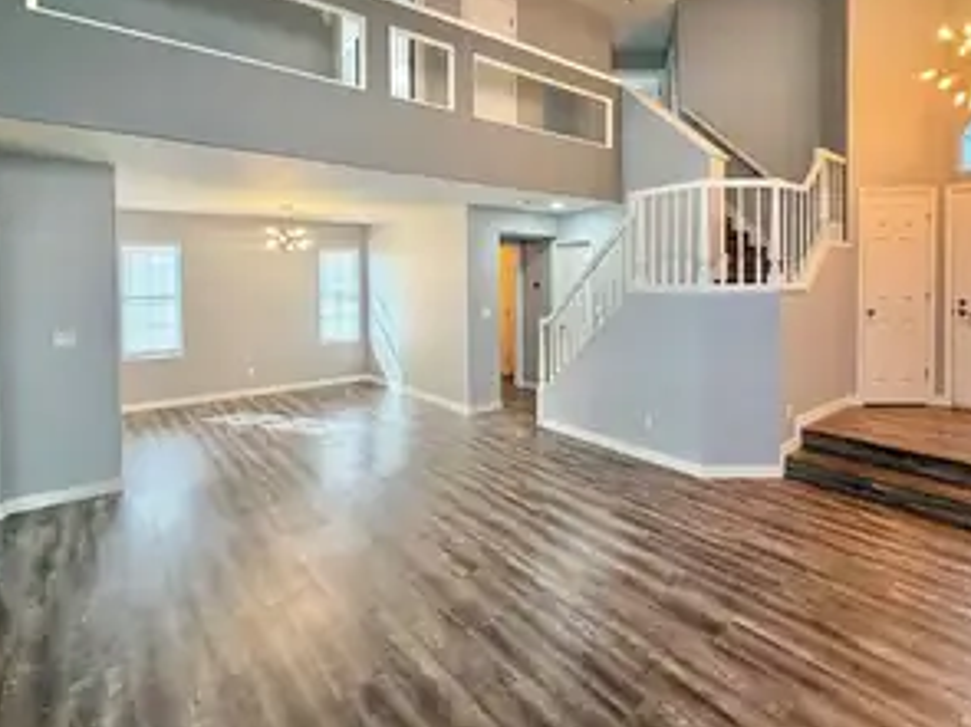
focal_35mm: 19
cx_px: 609
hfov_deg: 83.0
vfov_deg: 67.9
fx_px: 533
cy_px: 286
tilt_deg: -0.5
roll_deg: +0.7
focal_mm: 2.22
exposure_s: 1/60
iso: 200
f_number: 2.2
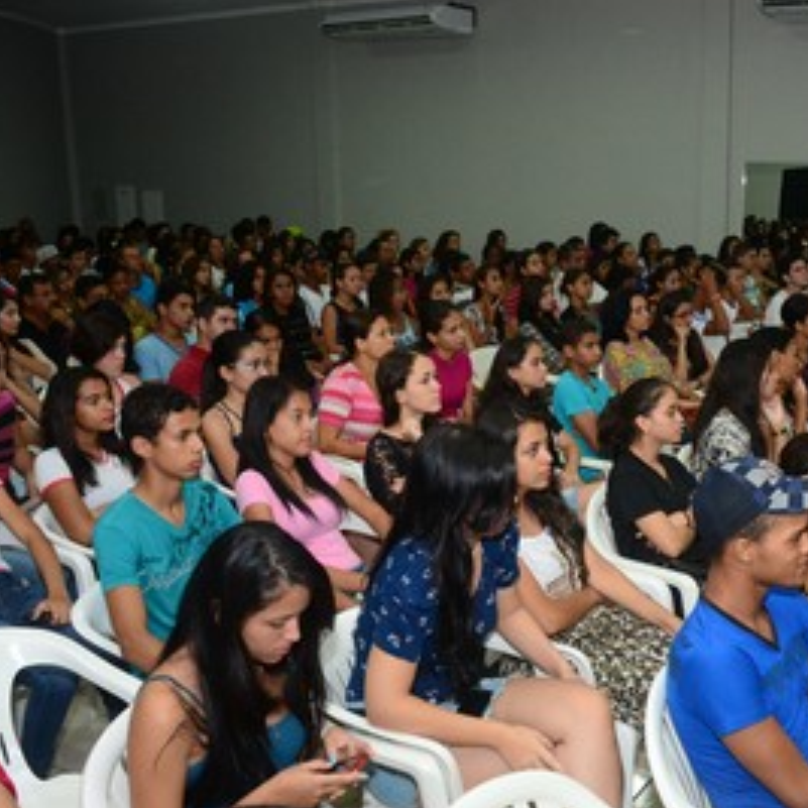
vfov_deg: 39.1
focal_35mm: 43
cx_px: 660
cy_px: 451
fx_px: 1136
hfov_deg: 37.6
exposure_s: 1/60
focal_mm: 20
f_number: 5.6
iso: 1600
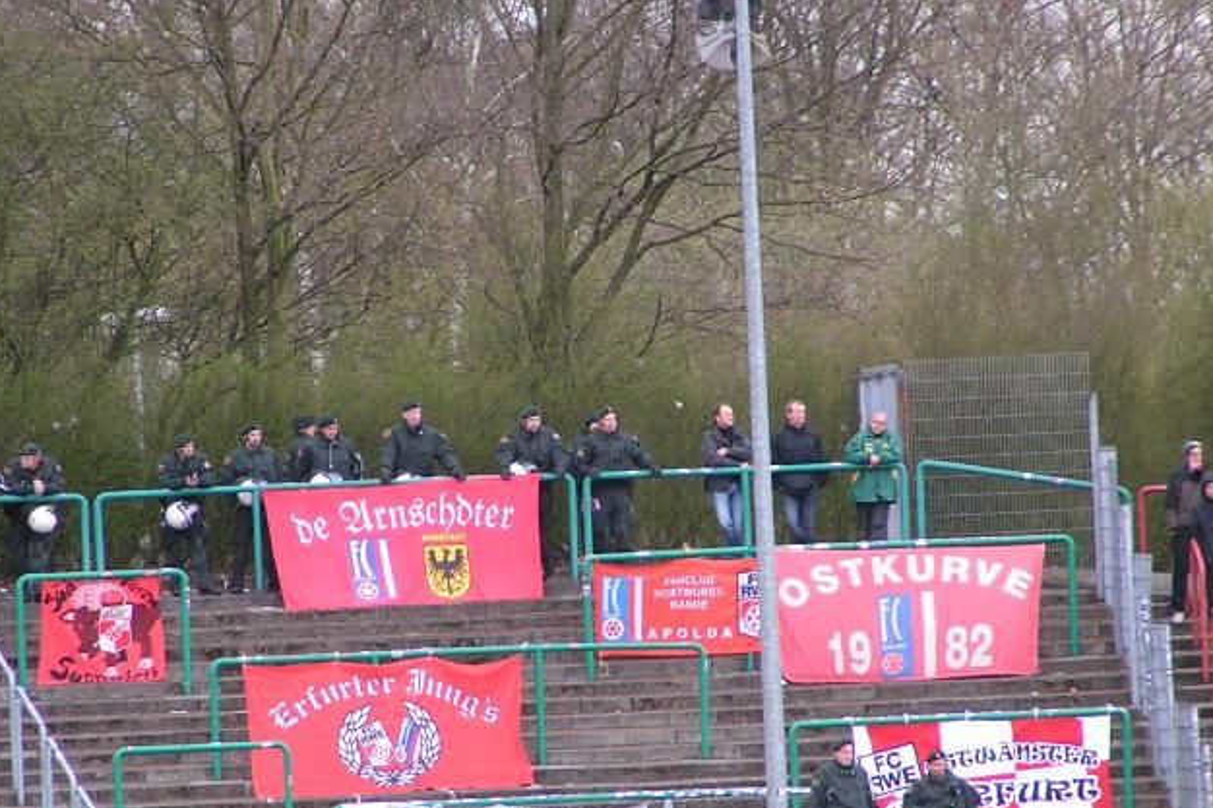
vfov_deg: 3.0
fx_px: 15225
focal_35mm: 452
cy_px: 488
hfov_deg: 4.6
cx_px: 515
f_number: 3.5
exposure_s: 1/320
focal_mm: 52
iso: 125
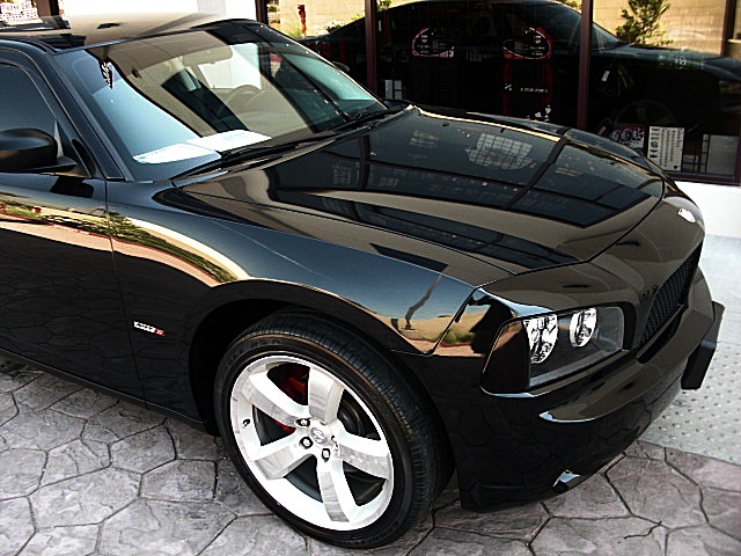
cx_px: 370
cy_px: 278
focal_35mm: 36
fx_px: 771
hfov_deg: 51.4
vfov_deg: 39.7
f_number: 2.8
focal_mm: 6.3
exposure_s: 1/100
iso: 100
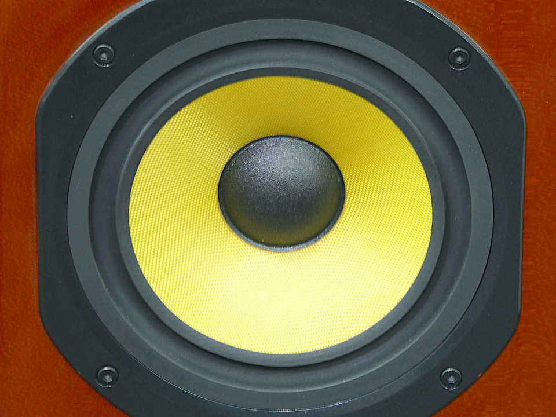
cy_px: 208
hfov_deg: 7.5
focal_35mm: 265
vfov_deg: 5.6
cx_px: 278
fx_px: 4256
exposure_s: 1/2
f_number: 5.6
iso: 200
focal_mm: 47.5
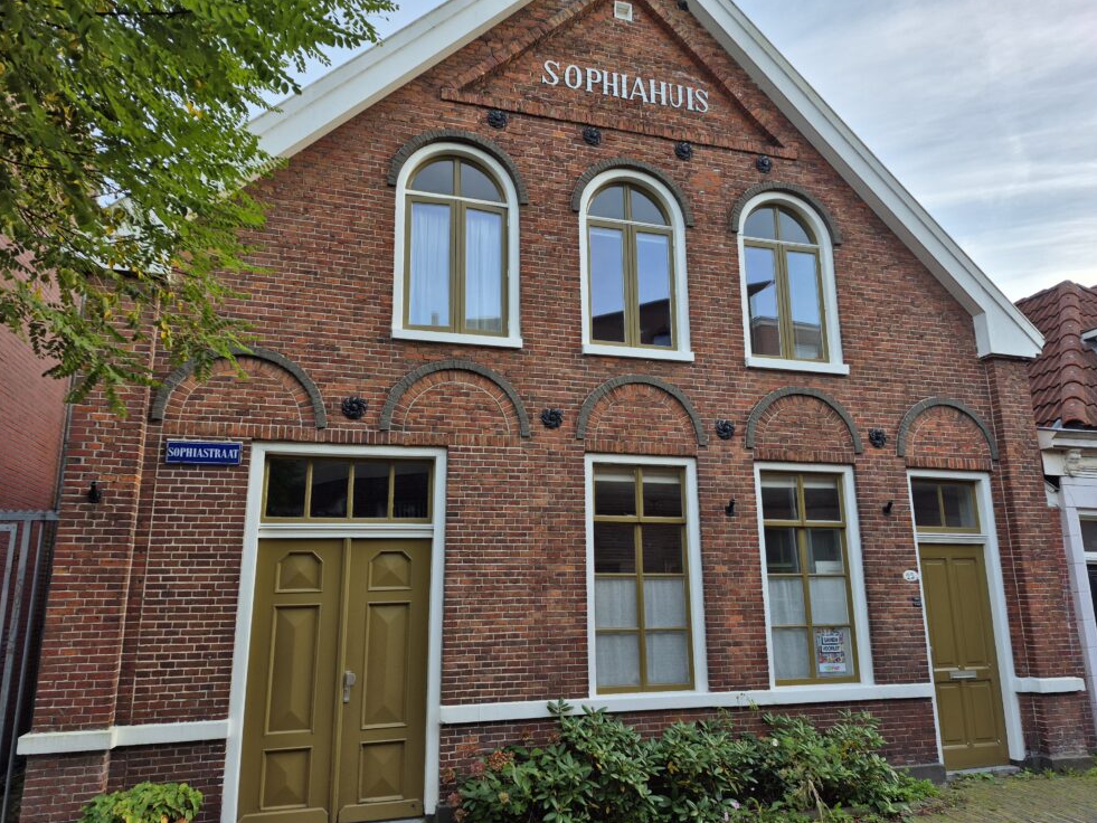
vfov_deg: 56.8
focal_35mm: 24
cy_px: 405
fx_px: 761
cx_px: 565
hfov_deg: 71.6
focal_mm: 5.4
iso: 25
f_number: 1.8
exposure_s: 1/180
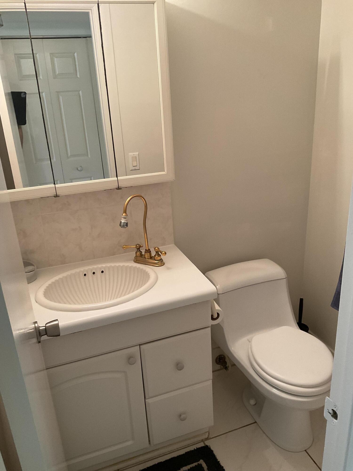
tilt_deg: -21.2
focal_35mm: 29
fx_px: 394
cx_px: 176
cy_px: 236
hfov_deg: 48.2
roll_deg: +3.9
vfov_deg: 61.7
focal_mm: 3
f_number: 1.8
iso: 100
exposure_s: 1/60
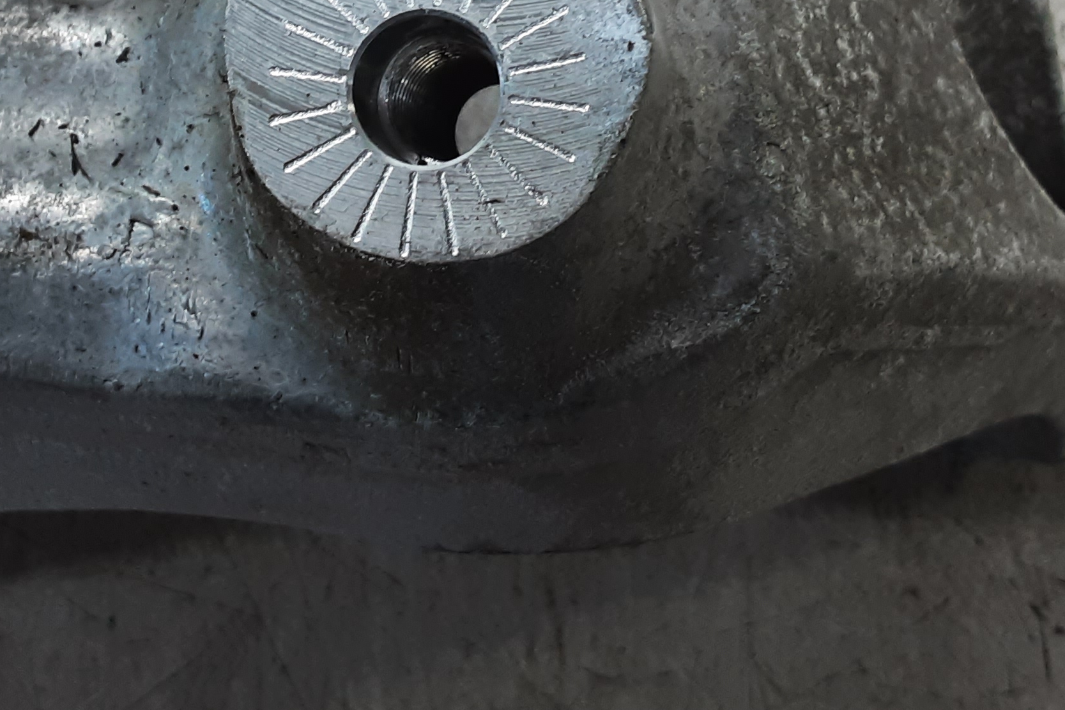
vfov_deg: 23.2
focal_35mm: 55
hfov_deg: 36.0
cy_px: -64
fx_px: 1627
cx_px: 391
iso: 80
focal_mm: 2.91
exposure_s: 1/50
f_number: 1.9
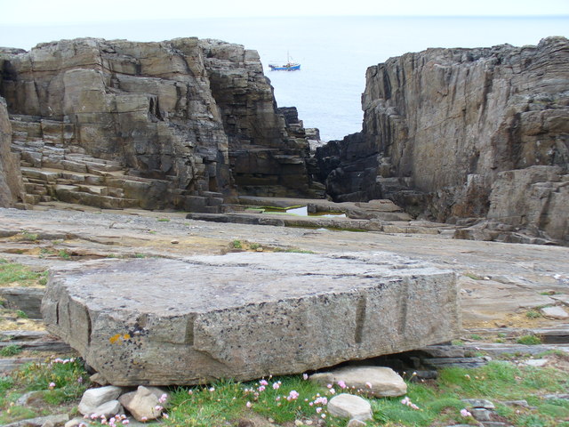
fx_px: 690
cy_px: 214
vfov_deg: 34.3
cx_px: 284
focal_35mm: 42
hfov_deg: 44.8
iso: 80
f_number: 2.9
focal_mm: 7
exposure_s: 1/320
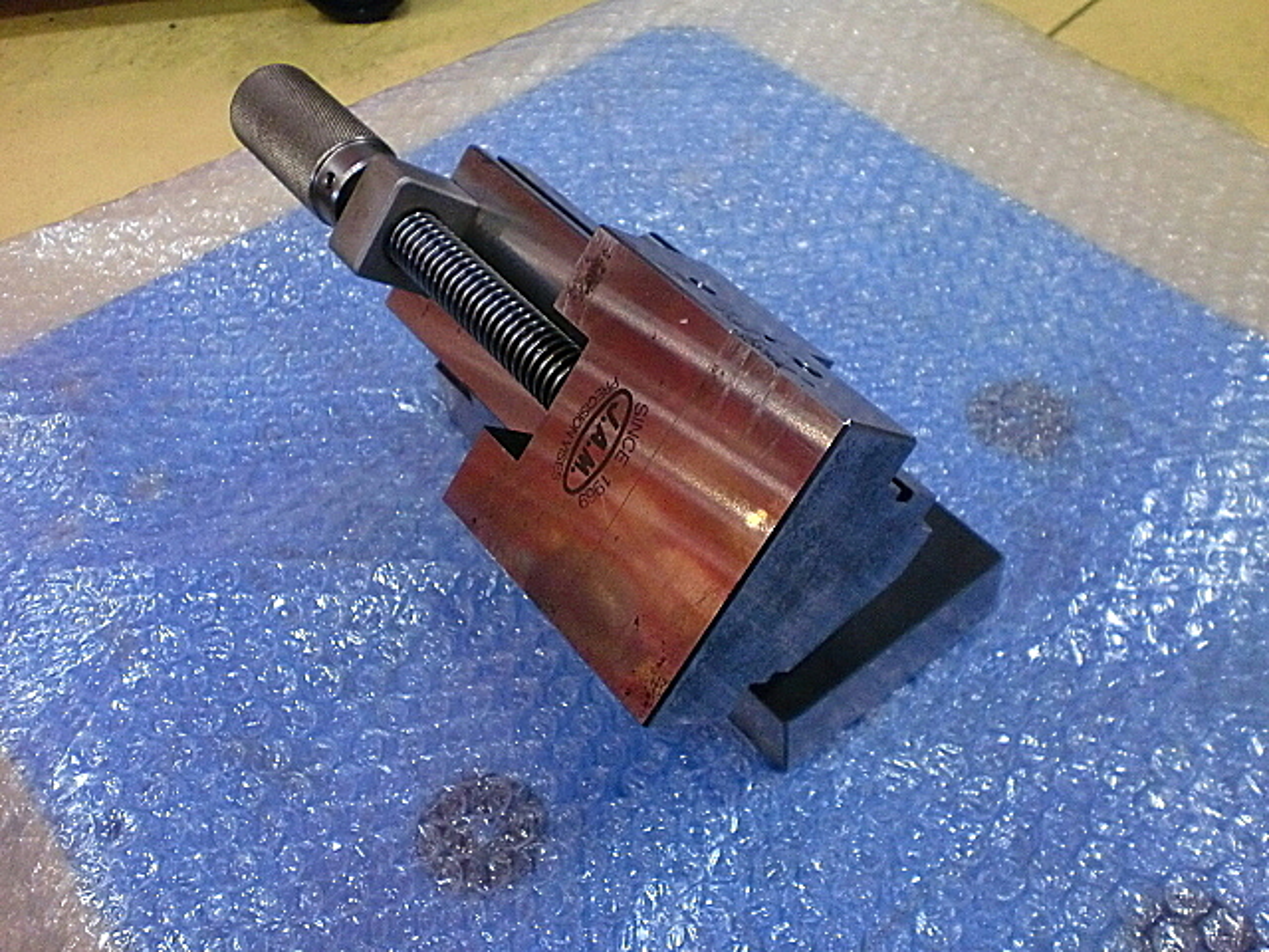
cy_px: 476
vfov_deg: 40.7
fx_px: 1283
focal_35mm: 35
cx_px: 634
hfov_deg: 52.6
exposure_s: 1/60
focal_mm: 6.3
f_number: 3.1
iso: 500
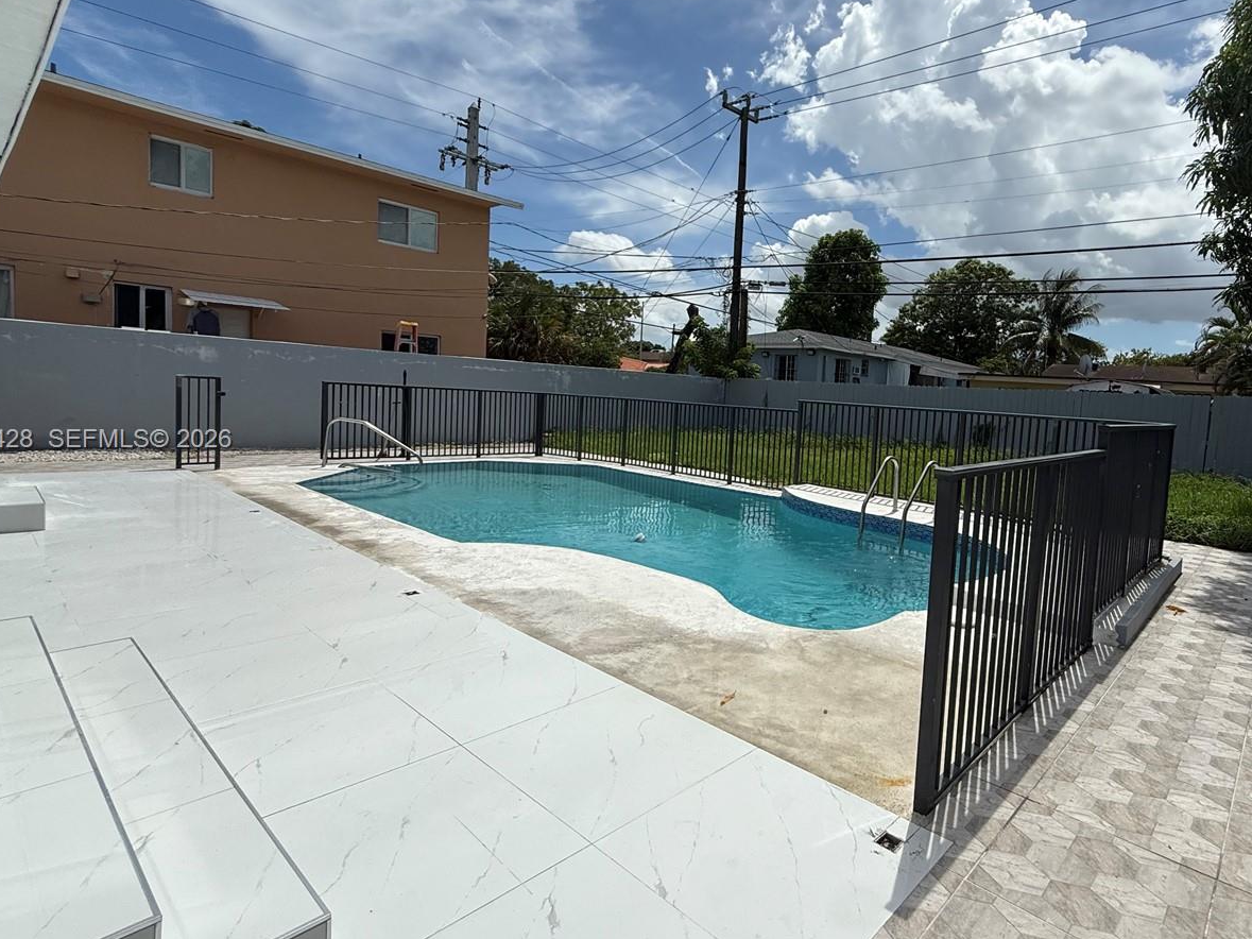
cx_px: 751
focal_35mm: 19
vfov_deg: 68.6
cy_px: 441
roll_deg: -2.8
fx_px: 687
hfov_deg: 83.6
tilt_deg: -3.5
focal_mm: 2.22
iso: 50
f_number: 2.2
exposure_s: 1/5155
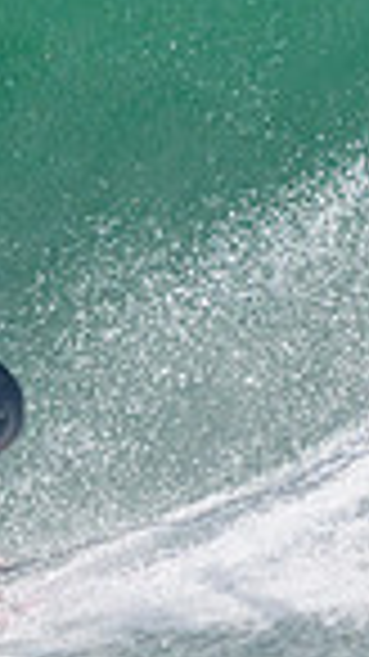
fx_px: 54316
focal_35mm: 3119
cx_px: -572
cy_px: 457
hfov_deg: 0.4
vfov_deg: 0.7
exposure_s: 1/2000
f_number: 5.6
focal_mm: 500
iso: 280
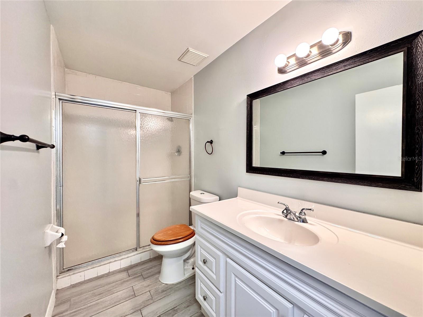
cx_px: 212
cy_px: 158
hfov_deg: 102.1
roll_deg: -0.8
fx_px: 171
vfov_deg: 85.7
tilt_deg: -2.3
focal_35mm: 14
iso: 320
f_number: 2.2
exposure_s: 1/120
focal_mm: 2.22
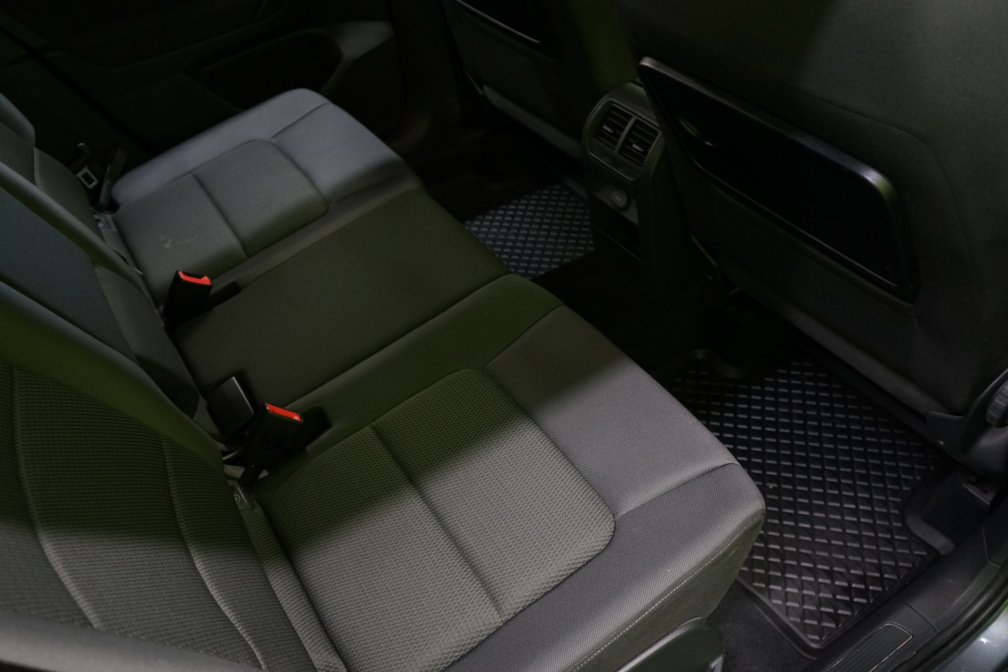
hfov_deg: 63.7
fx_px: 812
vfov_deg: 45.0
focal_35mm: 29
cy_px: 336
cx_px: 504
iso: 2000
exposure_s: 1/20
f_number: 5
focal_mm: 29
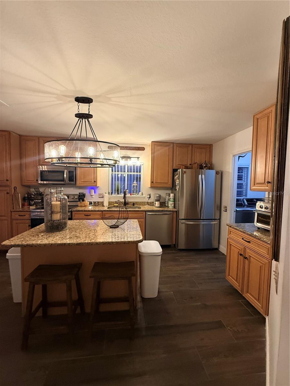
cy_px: 193
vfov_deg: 102.1
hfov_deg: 85.7
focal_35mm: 14
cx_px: 145
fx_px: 156
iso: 250
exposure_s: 1/60
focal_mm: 2.22
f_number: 2.2
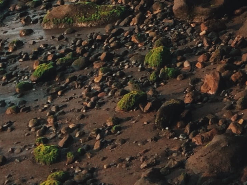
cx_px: 327
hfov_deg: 14.5
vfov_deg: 10.6
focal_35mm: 130
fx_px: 928
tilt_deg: -3.2
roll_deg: -0.3
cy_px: -162
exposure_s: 1/595
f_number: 2.2
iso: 32
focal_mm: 4.15
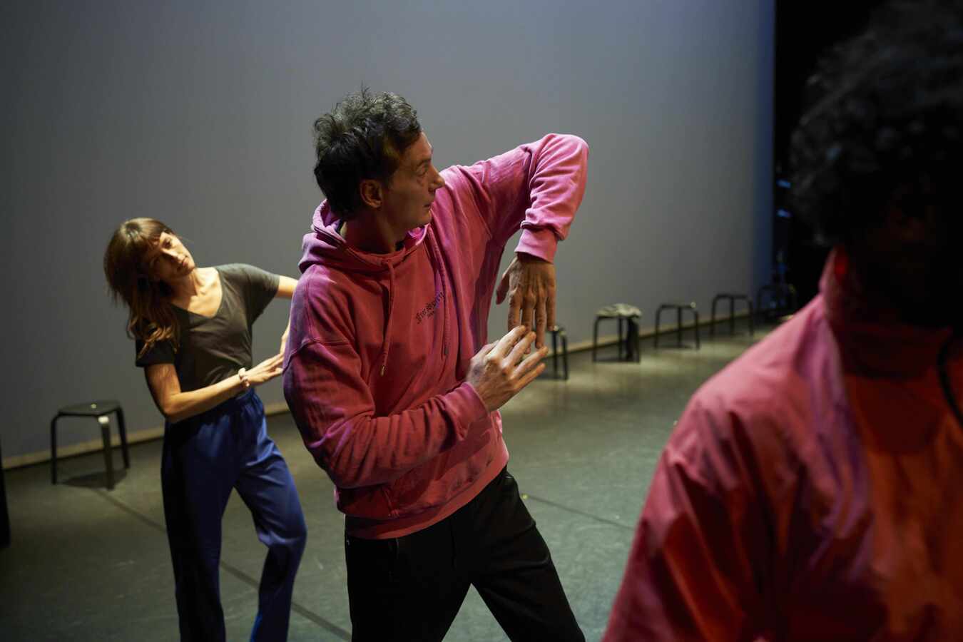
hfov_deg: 54.4
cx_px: 482
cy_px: 321
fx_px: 936
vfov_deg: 37.9
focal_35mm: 35
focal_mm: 35
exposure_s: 1/320
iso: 2500
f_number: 2.5
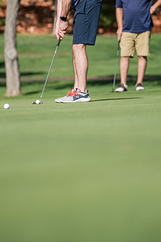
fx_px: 1236
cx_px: 66
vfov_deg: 11.2
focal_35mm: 184
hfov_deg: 7.5
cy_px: 68
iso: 250
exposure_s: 1/5000
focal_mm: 126
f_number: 2.8
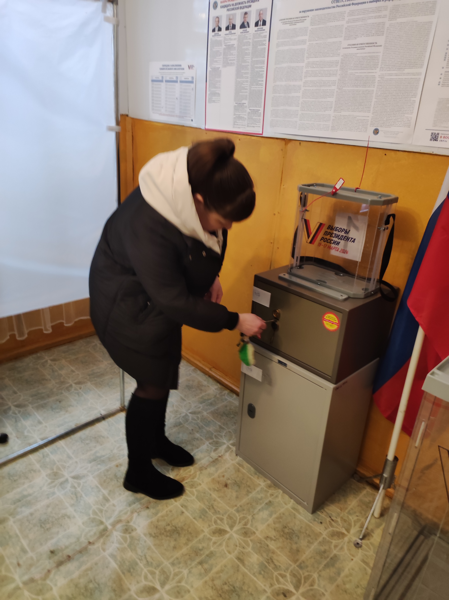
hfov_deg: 74.6
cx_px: 224
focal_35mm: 17
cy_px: 300
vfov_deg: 91.1
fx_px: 294
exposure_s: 1/33
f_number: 1.79
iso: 645
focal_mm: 4.74
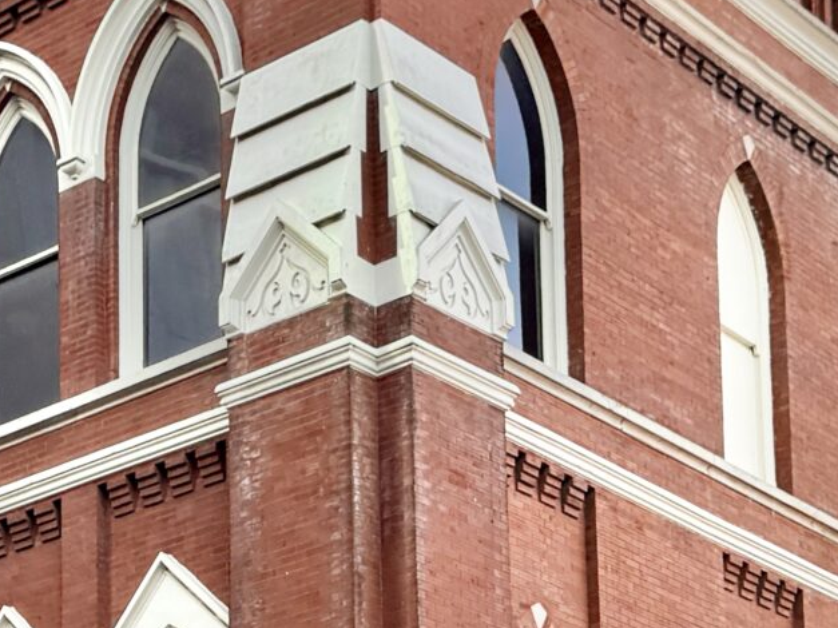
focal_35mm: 98
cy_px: 377
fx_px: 2372
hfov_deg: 19.8
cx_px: 135
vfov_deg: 15.1
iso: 80
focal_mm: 6.76
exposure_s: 1/995
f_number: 1.78
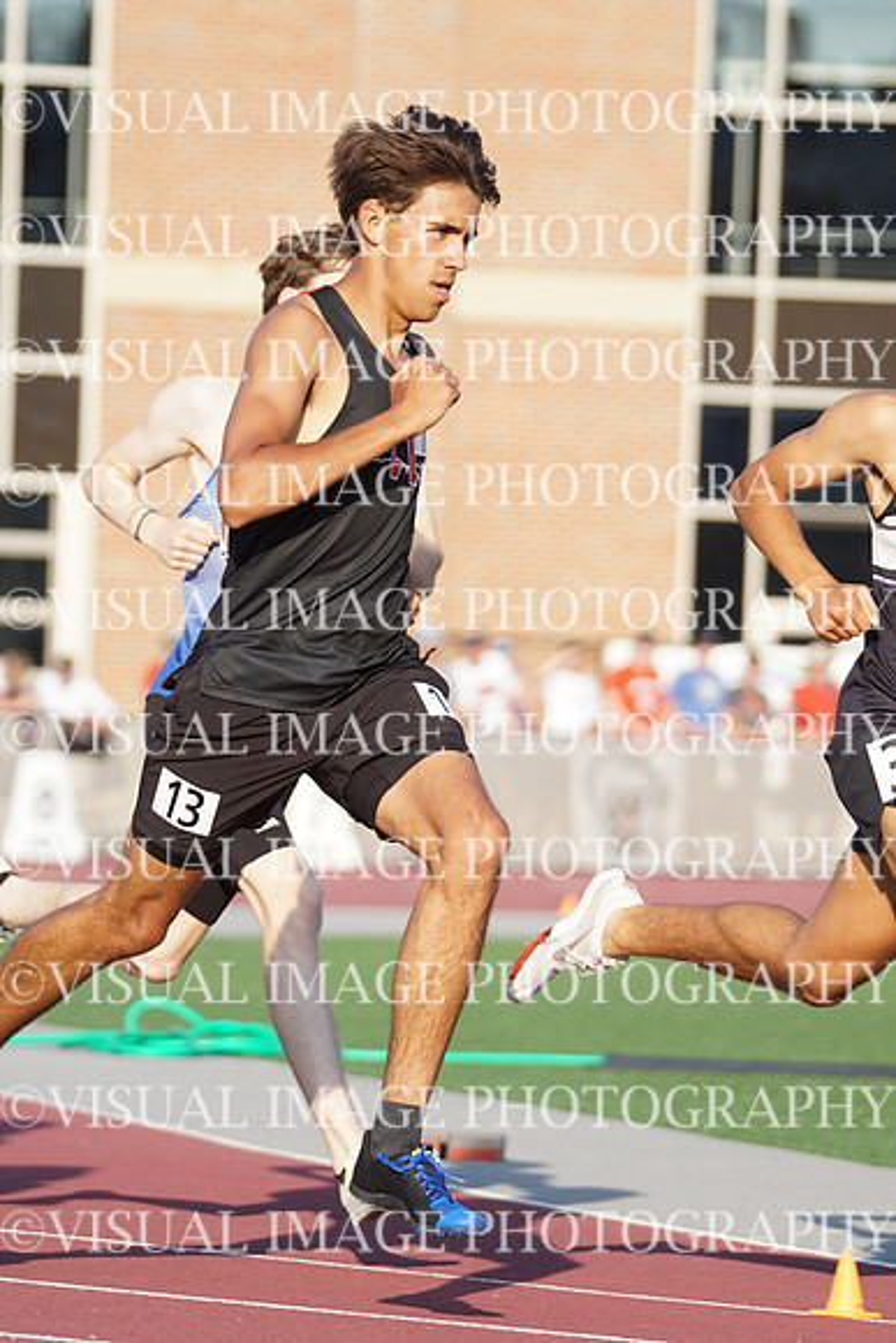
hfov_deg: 4.6
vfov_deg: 6.9
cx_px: 448
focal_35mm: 300
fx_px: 11192
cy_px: 672
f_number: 5
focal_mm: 200
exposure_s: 1/1250
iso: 640
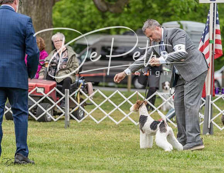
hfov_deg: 9.6
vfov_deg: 7.4
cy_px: 92
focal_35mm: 203
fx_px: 1330
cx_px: 118
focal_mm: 174
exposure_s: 1/1000
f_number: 4.5
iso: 400
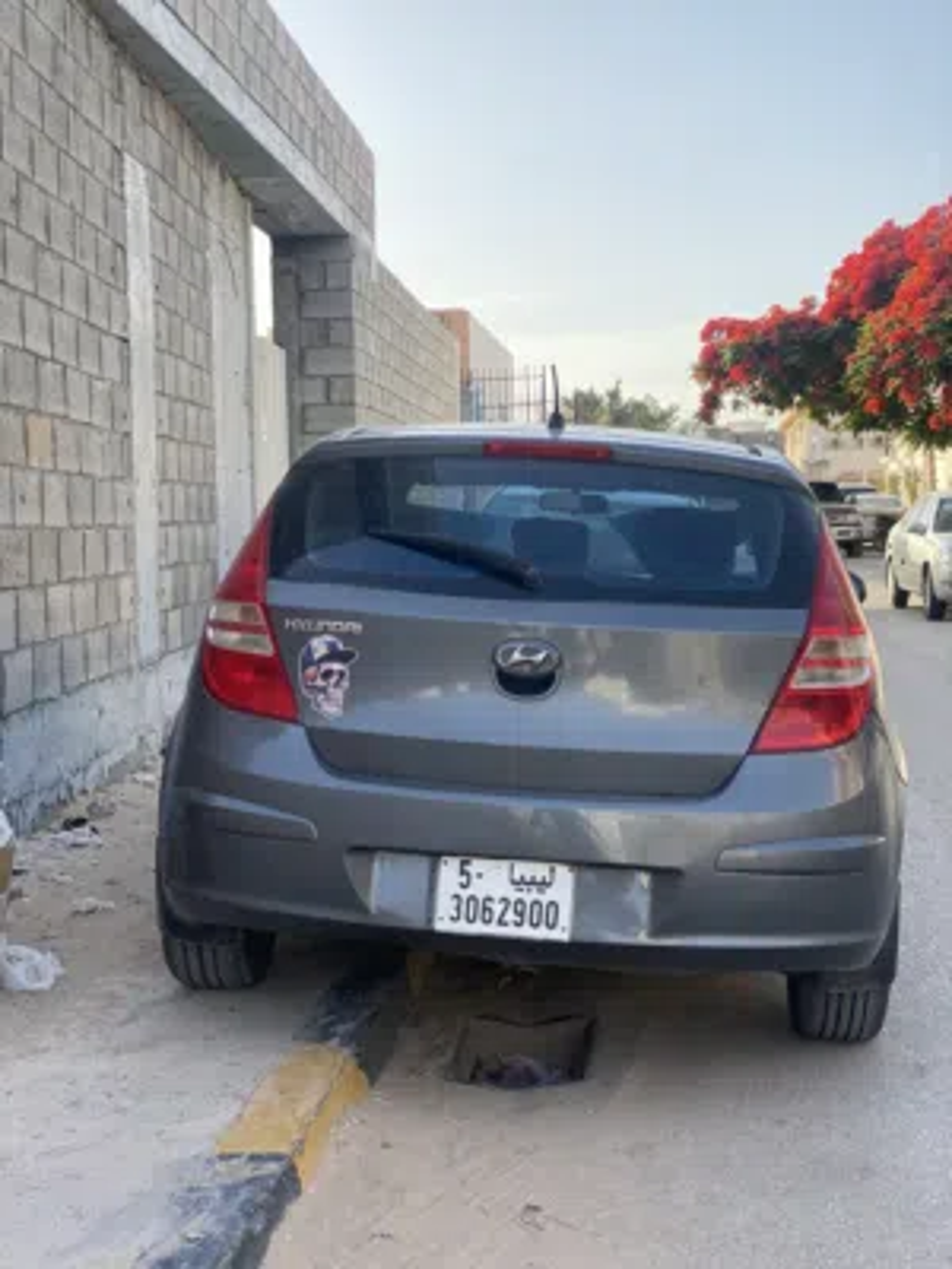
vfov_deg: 36.8
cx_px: 476
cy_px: 634
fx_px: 1907
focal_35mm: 52
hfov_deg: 28.0
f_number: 2
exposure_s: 1/358
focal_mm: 6
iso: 20
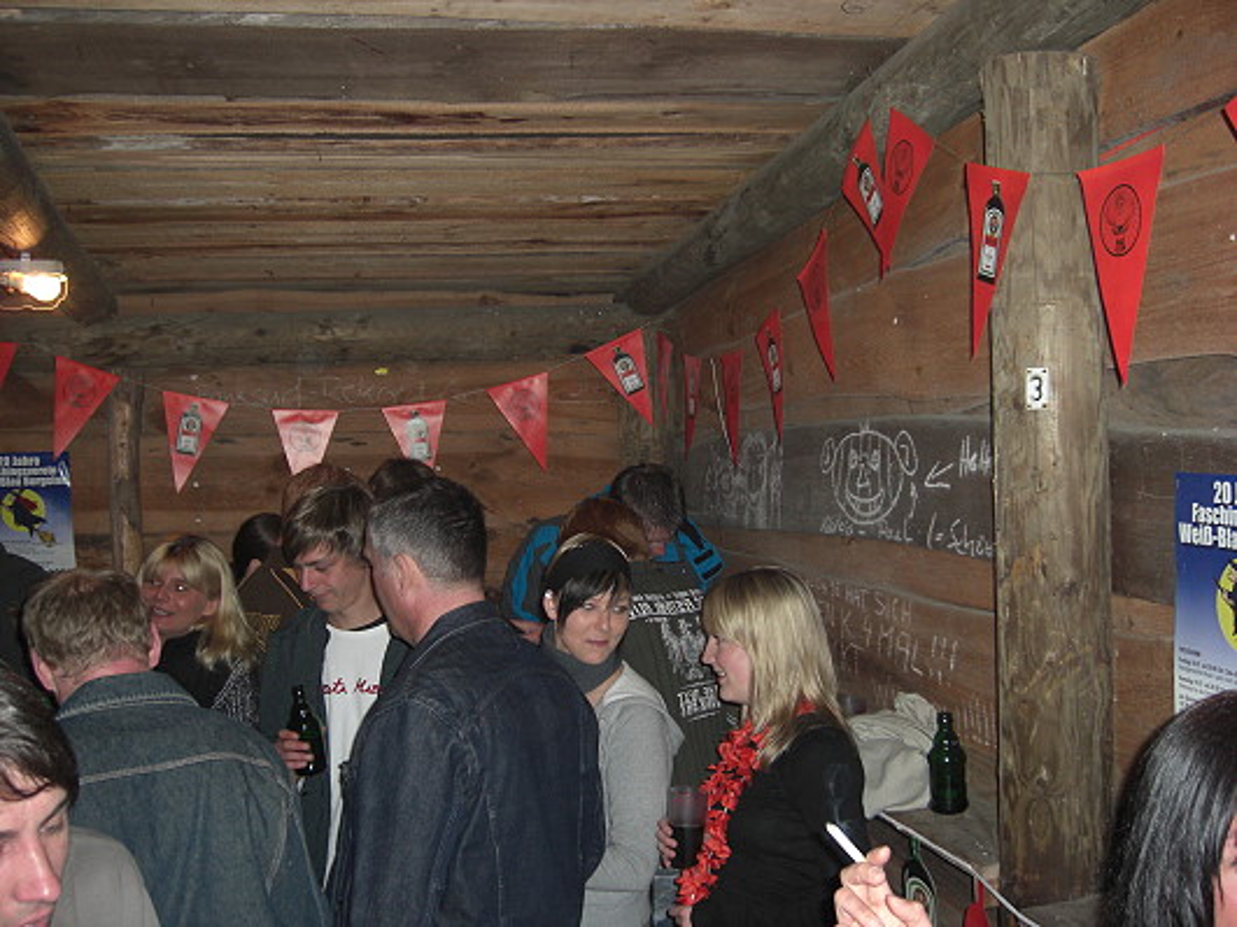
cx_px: 618
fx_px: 1358
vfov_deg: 37.7
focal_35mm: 38
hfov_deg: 49.0
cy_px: 464
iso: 200
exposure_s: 1/60
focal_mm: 7.9
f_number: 2.8
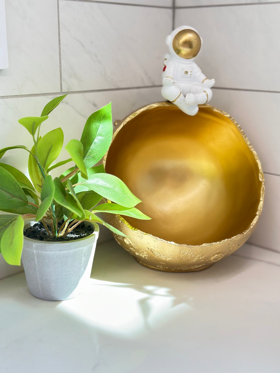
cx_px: 140
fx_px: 518
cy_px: 186
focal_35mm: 48
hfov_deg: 30.3
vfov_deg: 39.7
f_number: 1.78
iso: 100
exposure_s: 1/120
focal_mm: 6.86
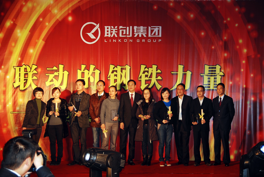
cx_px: 132
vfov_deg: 20.7
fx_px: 485
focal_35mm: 66
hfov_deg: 30.5
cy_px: 88
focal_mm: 44
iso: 100
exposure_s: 1/125
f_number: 2.8
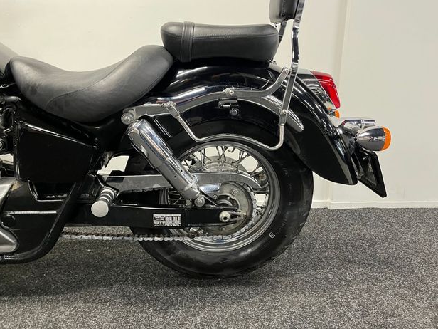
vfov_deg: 51.3
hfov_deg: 65.3
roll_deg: -0.8
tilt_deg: -11.5
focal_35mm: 27
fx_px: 342
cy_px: 160
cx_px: 213
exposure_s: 1/50
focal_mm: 5.1
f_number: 1.6
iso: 250
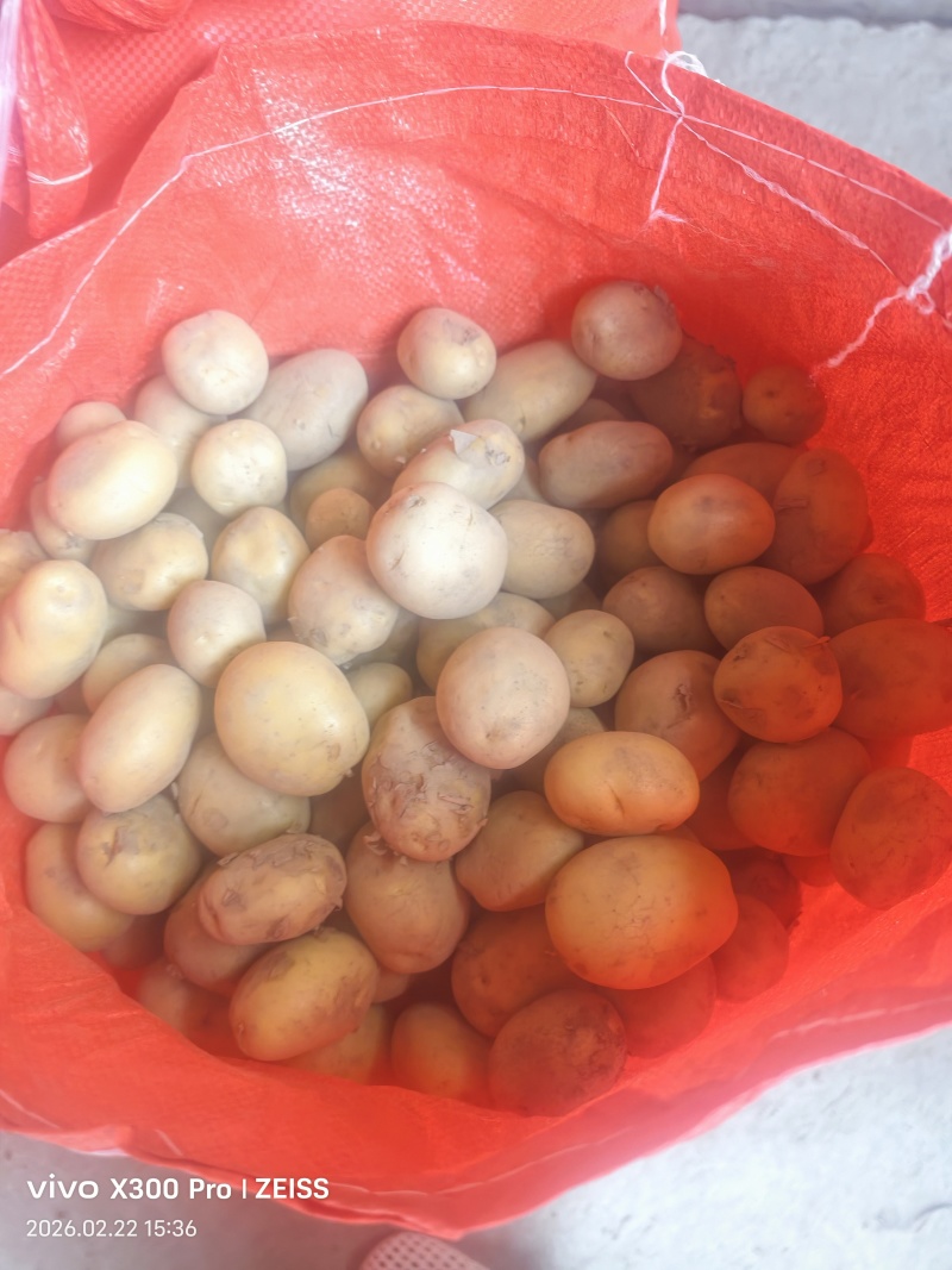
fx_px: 880
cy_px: 635
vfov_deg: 71.6
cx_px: 476
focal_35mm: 24
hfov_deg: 56.8
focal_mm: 7
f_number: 1.57
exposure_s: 1/100
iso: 427
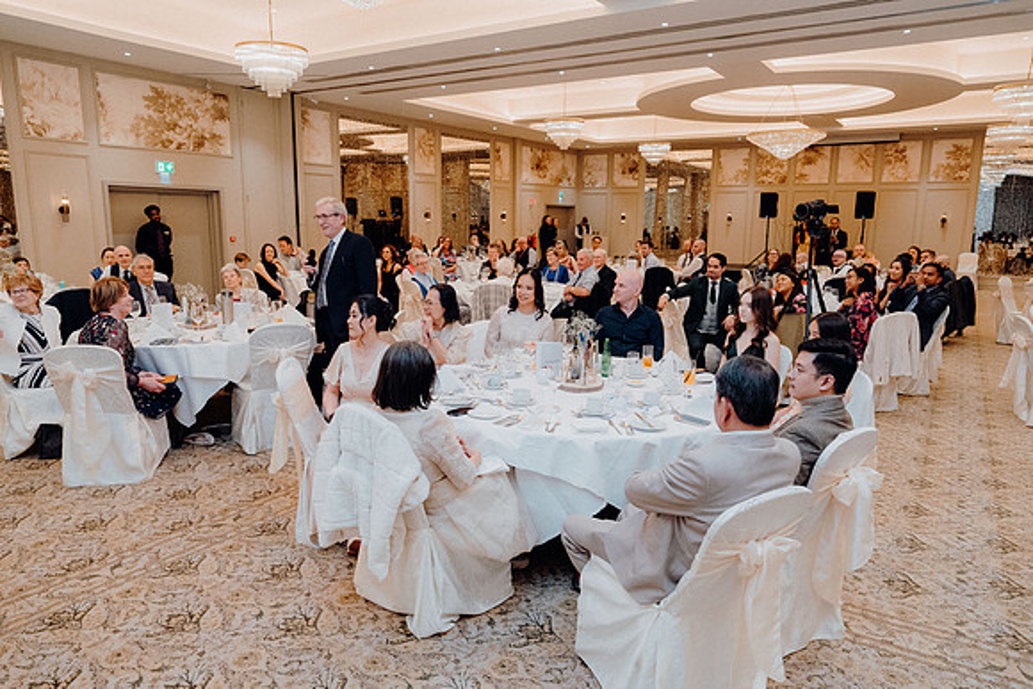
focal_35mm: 24
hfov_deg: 73.7
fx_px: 689
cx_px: 516
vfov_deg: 53.2
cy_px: 344
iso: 3200
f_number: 3.5
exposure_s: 1/160
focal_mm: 24
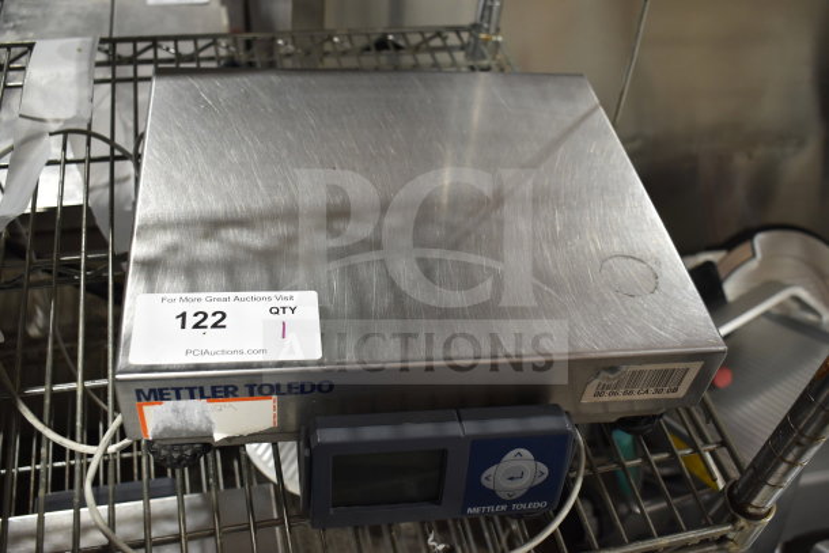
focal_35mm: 36
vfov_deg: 36.9
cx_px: 414
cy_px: 276
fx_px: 829
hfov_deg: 53.1
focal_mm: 24
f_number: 4
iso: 640
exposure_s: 1/40
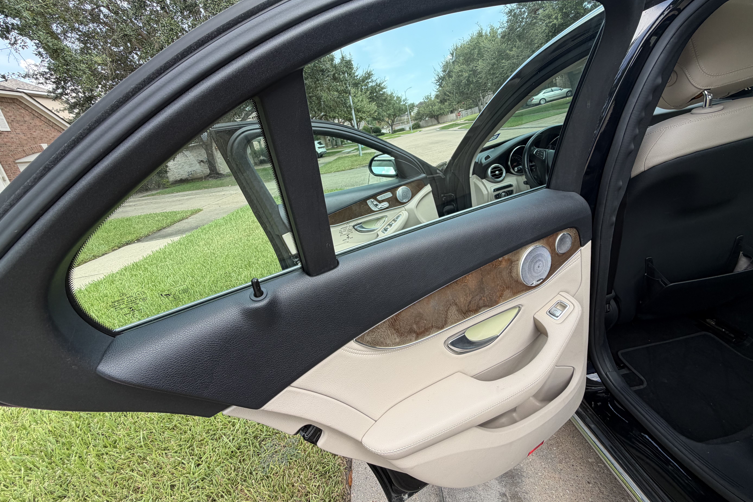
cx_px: 366
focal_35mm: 15
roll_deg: +12.0
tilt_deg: -13.3
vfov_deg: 76.9
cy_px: 218
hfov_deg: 100.4
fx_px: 314
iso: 40
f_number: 2.2
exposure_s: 1/180
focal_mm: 2.22
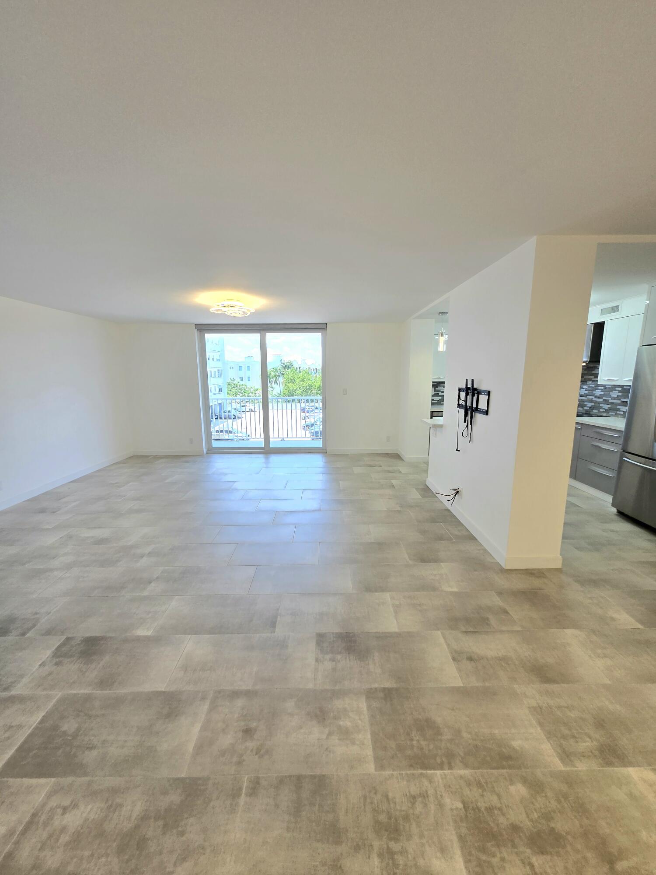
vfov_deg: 106.2
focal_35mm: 13
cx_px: 328
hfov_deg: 89.9
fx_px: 328
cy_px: 438
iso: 25
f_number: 2.2
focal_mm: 1.7
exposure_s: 1/60.2
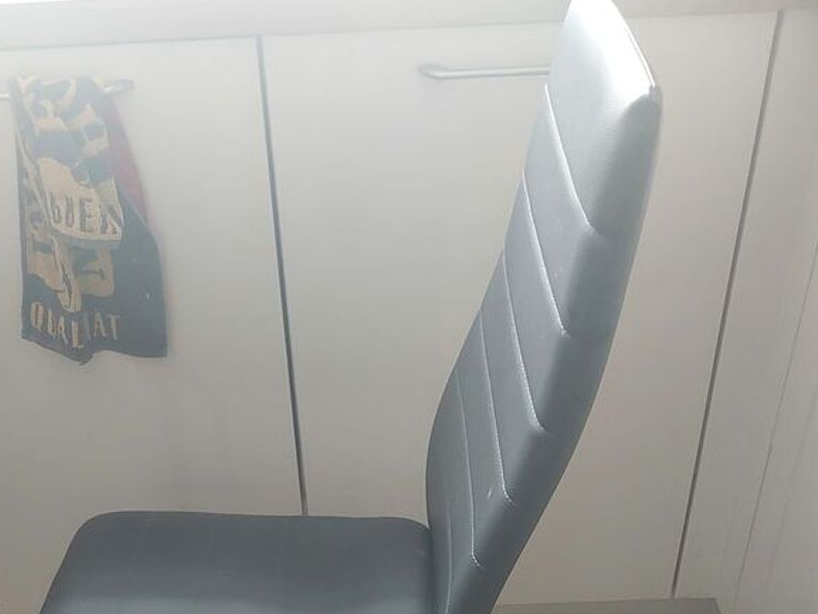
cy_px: 698
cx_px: 354
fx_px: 1229
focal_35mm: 52
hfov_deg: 36.8
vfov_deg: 25.7
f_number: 1.8
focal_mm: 4.6
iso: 400
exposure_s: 1/60
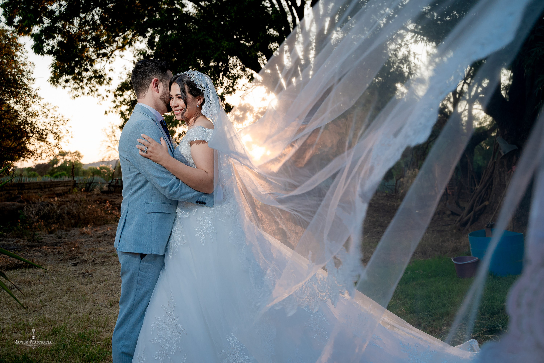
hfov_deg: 57.2
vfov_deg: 40.0
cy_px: 182
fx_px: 499
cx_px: 272
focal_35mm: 33
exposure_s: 1/160
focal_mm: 33
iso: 400
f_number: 5
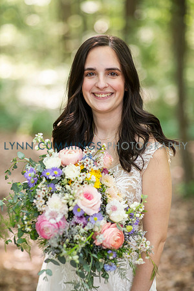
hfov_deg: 16.1
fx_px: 687
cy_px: 146
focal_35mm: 85
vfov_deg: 23.9
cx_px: 97
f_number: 1.8
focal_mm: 85
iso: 320
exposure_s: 1/400
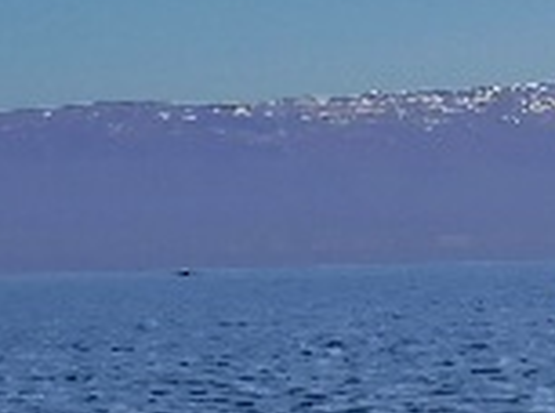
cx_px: 1299
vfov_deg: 7.6
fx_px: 3103
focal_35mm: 194
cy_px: 80
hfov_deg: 9.2
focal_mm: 5.3
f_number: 1.8
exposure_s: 1/2500
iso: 50
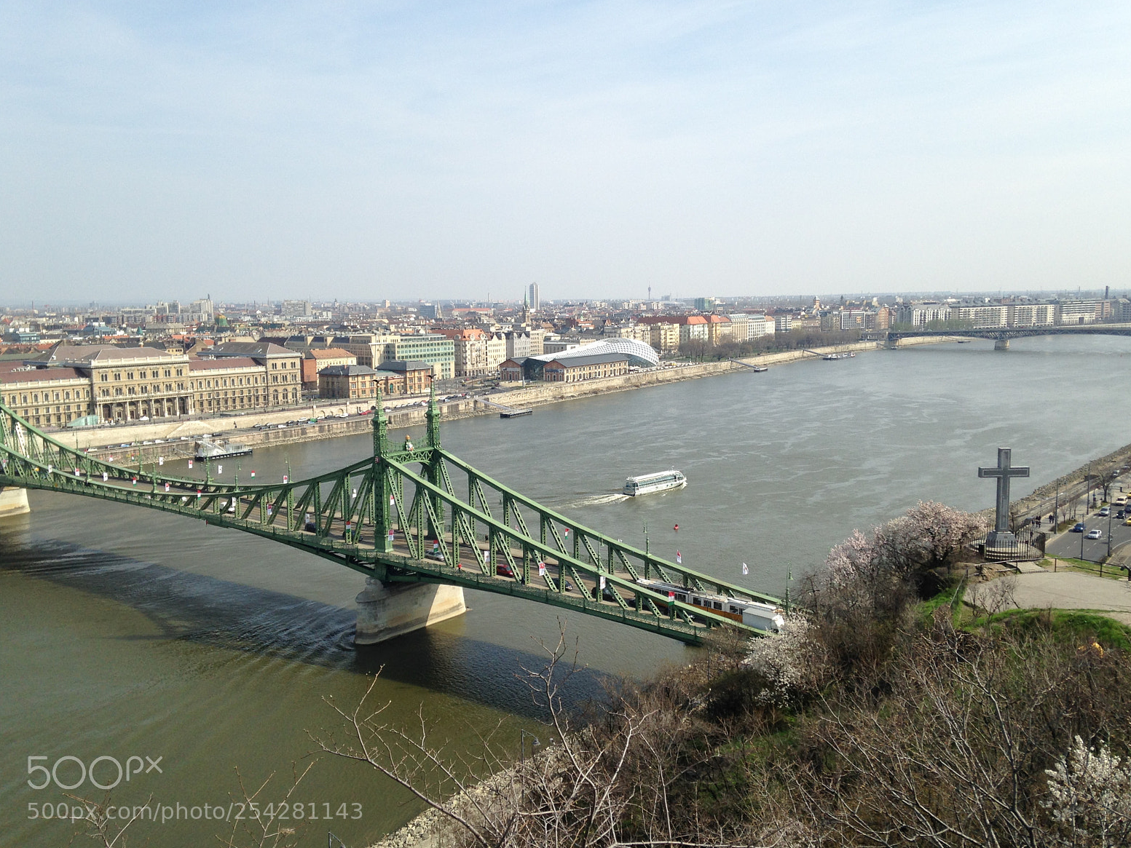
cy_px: 432
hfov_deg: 54.0
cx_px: 564
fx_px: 1111
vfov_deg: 41.8
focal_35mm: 34
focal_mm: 4.12
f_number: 2.4
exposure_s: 1/1466
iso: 50
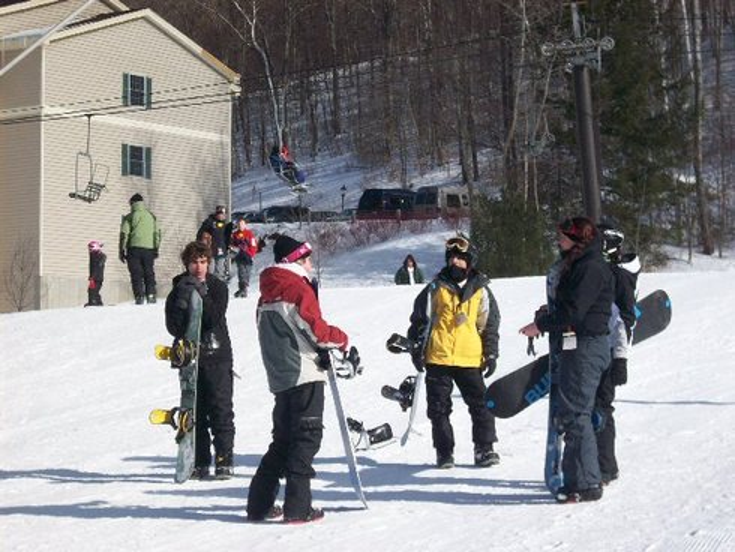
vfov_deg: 16.1
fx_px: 1954
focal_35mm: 92
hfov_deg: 21.3
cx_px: 368
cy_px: 276
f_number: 9.5
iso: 80
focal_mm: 15.3
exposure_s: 1/246
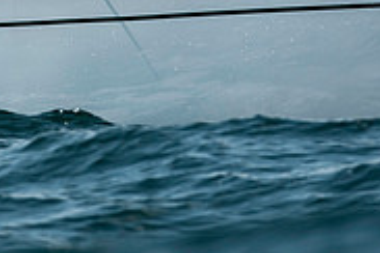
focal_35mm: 1710
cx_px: 29
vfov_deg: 0.8
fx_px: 18049
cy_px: -132
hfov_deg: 1.2
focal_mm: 360
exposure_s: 1/3200
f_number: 5
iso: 400
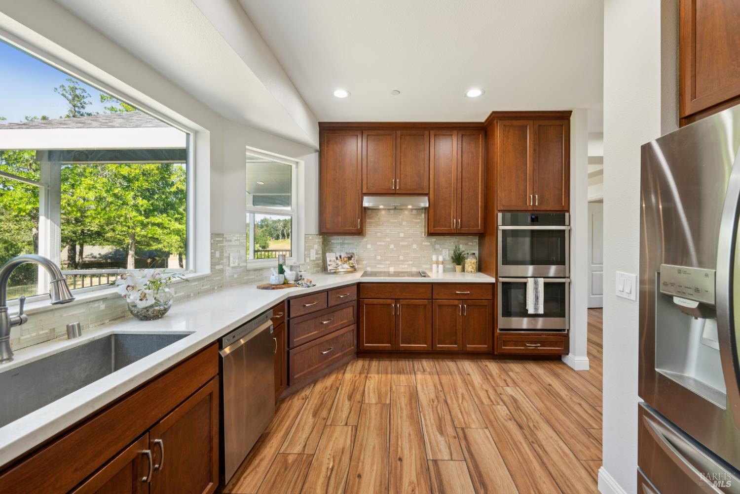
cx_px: 370
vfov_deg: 81.2
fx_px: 288
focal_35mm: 14
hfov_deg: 104.3
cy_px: 247
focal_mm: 14
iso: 250
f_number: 9
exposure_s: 1/15
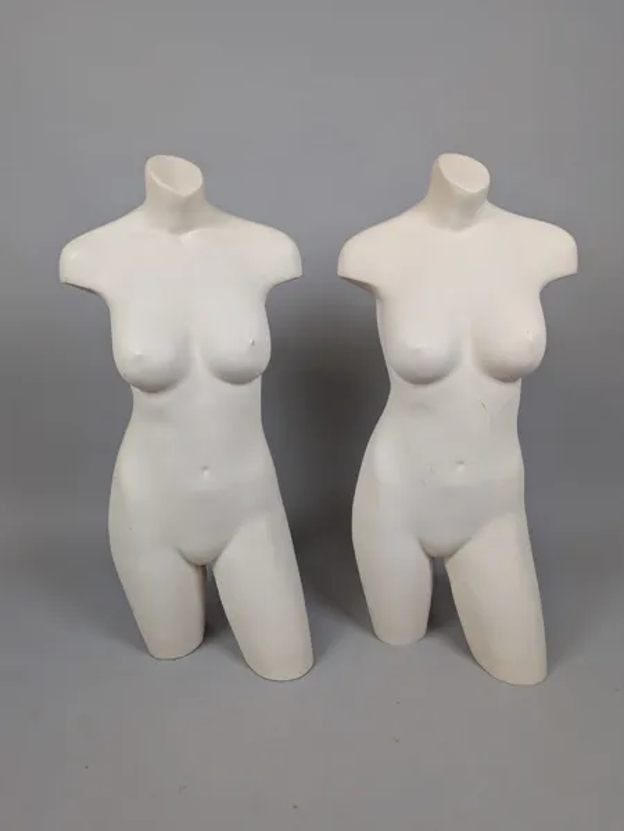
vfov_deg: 71.6
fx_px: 577
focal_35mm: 24
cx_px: 312
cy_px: 416
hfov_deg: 56.8
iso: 60
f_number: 1.7
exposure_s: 1/100
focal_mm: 4.53
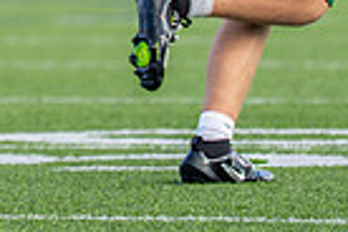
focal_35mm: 963
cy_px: -252
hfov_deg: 2.1
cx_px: -367
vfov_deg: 1.4
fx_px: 9308
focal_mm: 167
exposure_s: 1/1600
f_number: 2.8
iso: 500
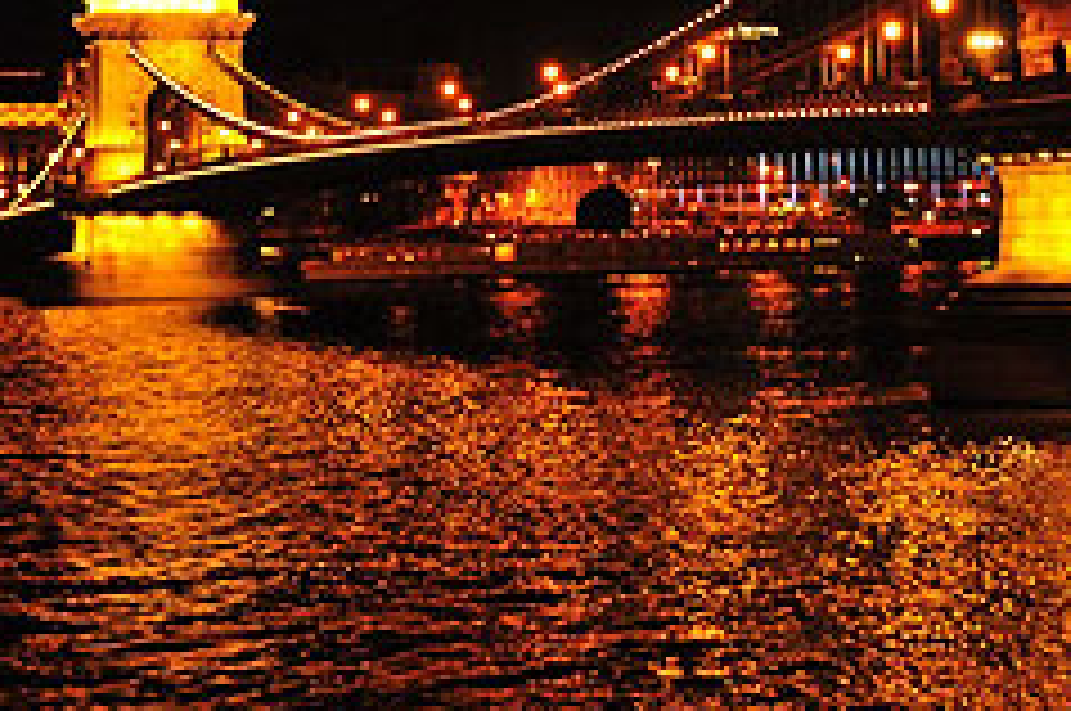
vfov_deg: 15.3
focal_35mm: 88
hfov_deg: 23.2
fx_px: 2613
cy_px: 47
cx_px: 567
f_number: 4
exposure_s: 1/30
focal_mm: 31
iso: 2000
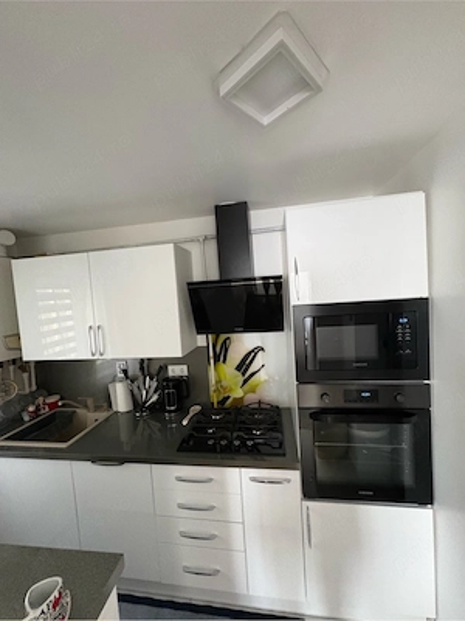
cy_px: 310
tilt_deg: -1.9
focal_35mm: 14
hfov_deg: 85.7
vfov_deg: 102.1
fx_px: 251
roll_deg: +3.5
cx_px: 232
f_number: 2.2
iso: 1000
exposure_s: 1/59
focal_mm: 2.22
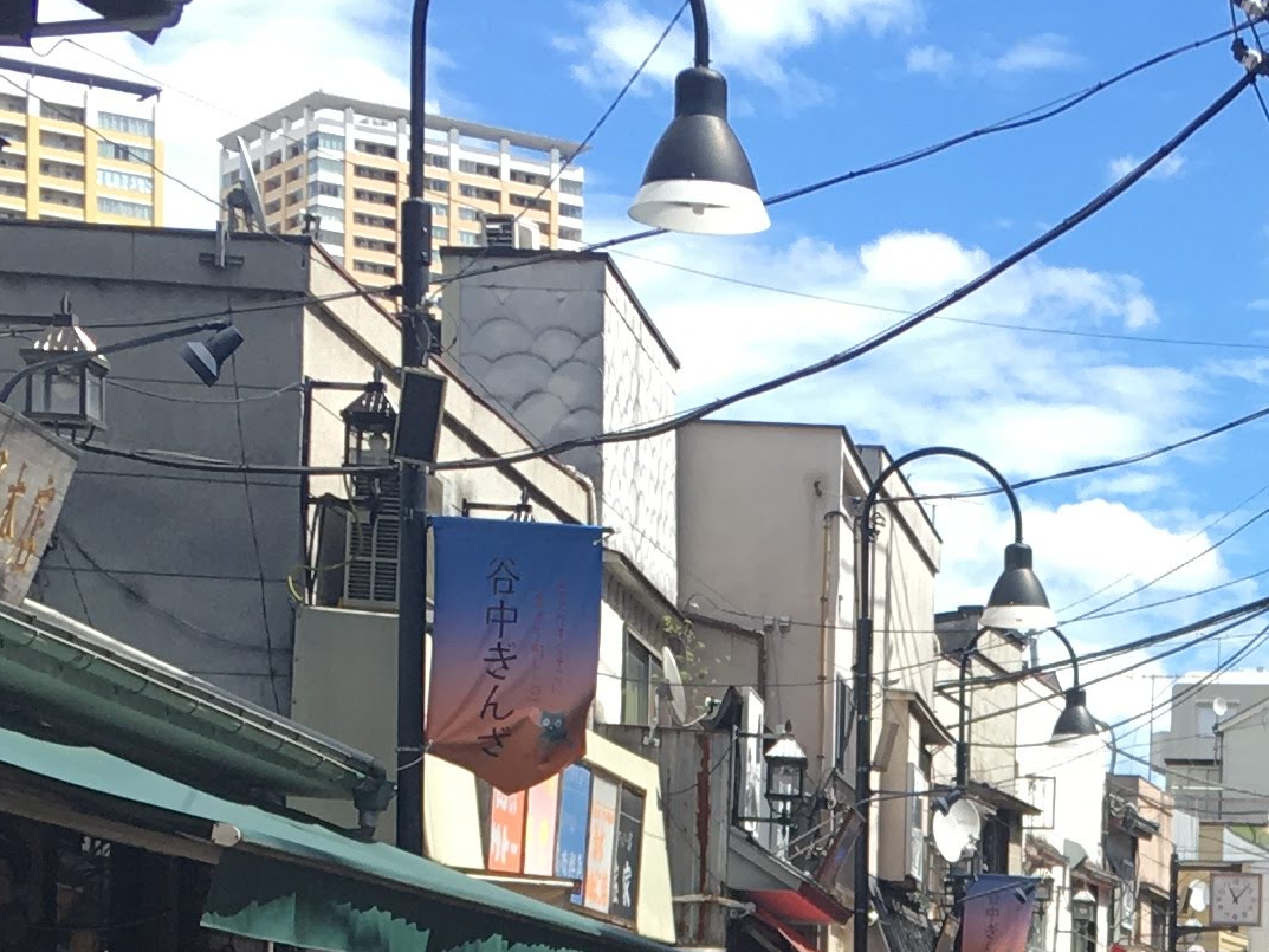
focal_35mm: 109
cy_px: 1358
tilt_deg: -4.4
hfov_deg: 17.6
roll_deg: -2.3
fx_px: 3996
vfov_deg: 13.0
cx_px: 1308
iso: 25
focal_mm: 4.15
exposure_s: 1/777
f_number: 2.2
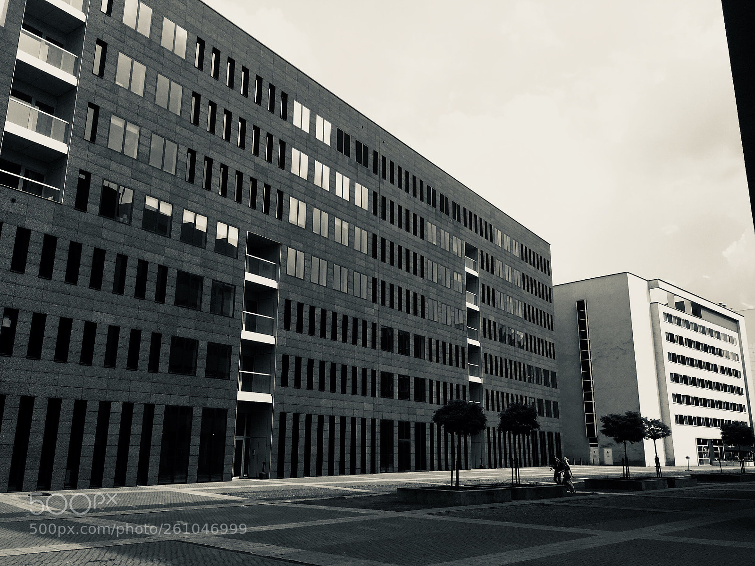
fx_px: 633
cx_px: 378
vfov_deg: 48.2
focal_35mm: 29
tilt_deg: +13.4
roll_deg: -0.7
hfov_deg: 61.7
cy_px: 283
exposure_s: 1/1832
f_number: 2.2
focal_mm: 4.15
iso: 25
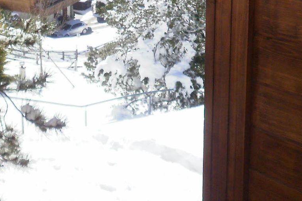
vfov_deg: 14.9
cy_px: -85
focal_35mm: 86
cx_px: 96
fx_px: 721
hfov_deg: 23.5
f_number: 8.5
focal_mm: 5.45
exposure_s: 1/200
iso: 100
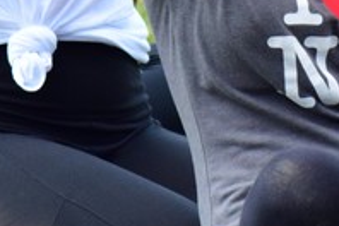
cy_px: -259
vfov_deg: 1.3
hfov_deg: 2.0
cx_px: 312
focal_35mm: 1047
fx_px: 9855
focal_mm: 135
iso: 800
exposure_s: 1/1000
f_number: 6.3
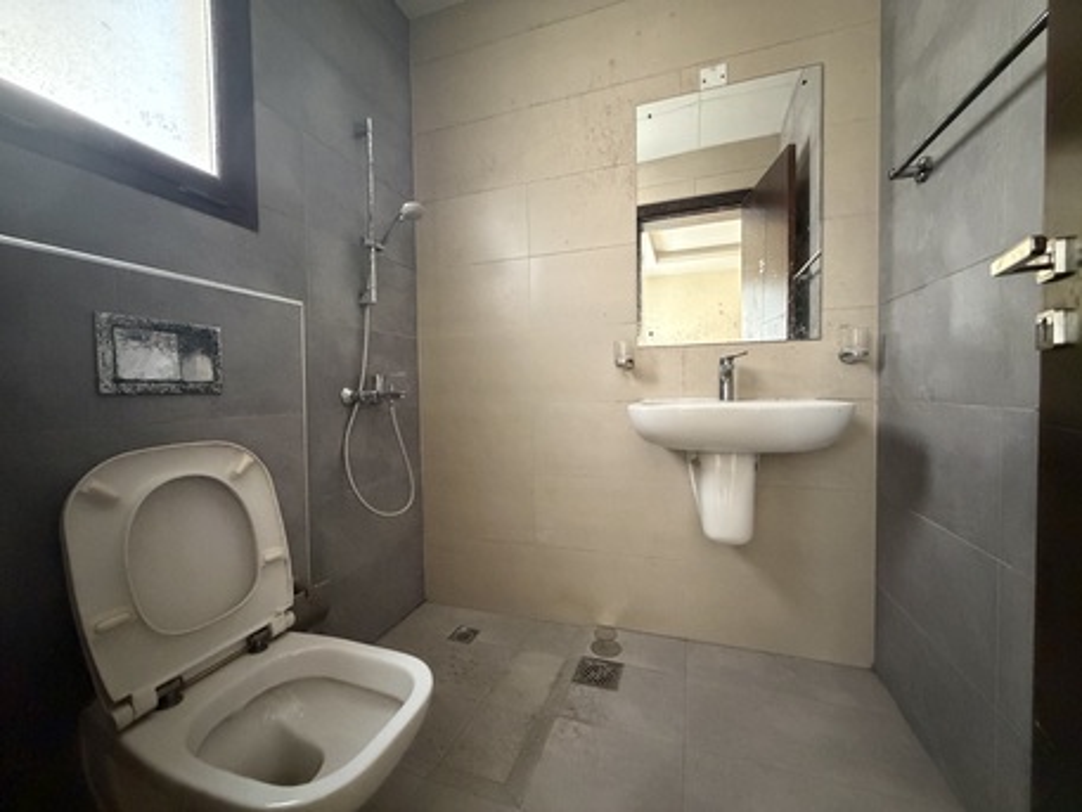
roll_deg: +1.3
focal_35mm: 14
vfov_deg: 85.7
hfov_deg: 102.0
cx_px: 541
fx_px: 438
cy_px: 406
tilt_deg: -1.8
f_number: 2.2
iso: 1250
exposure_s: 1/50
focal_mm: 2.22
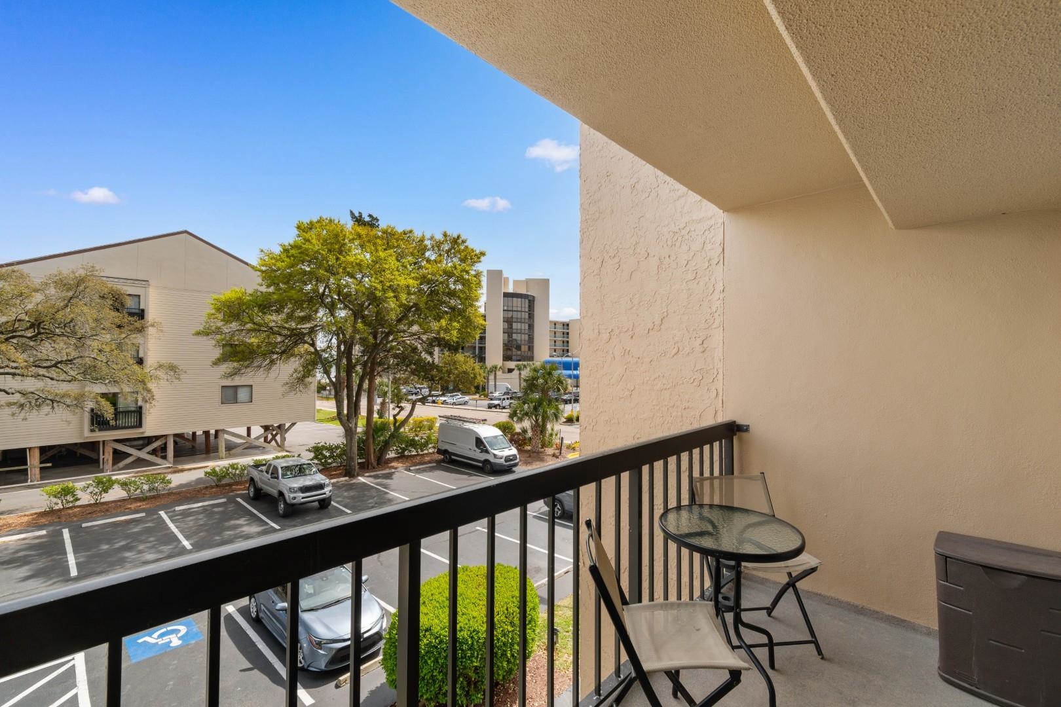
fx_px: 442
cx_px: 530
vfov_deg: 77.3
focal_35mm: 15
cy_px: 354
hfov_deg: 100.4
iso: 100
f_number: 7.1
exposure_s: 1/200
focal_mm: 10
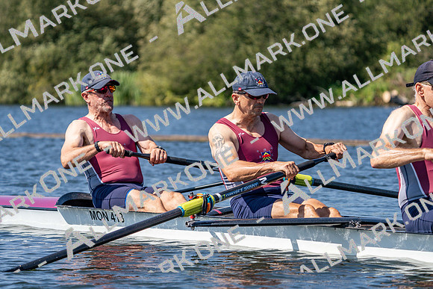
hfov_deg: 10.3
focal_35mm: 200
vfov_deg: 6.9
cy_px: 144
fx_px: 2406
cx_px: 216
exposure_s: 1/2000
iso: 320
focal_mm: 200
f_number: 5.6
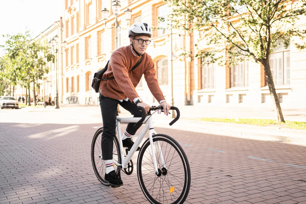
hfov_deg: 54.4
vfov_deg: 37.9
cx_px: 153
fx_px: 298
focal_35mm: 35
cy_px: 102
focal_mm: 35
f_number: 2
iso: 100
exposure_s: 1/1000
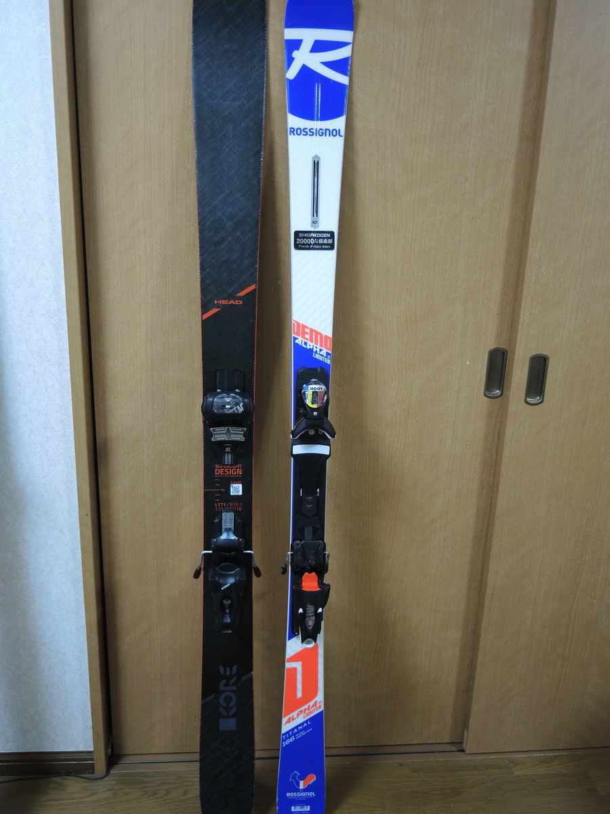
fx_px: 775
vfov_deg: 55.4
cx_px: 305
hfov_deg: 42.9
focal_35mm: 33
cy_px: 407
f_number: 2
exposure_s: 1/25
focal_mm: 7
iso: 400
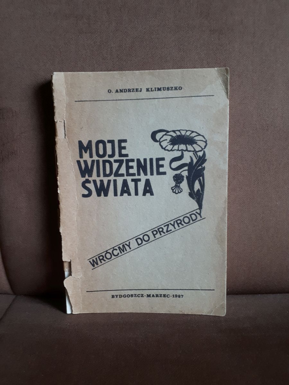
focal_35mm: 27
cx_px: 144
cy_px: 192
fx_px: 301
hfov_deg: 51.4
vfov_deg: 65.3
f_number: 1.9
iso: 200
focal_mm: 3.6
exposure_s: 1/17
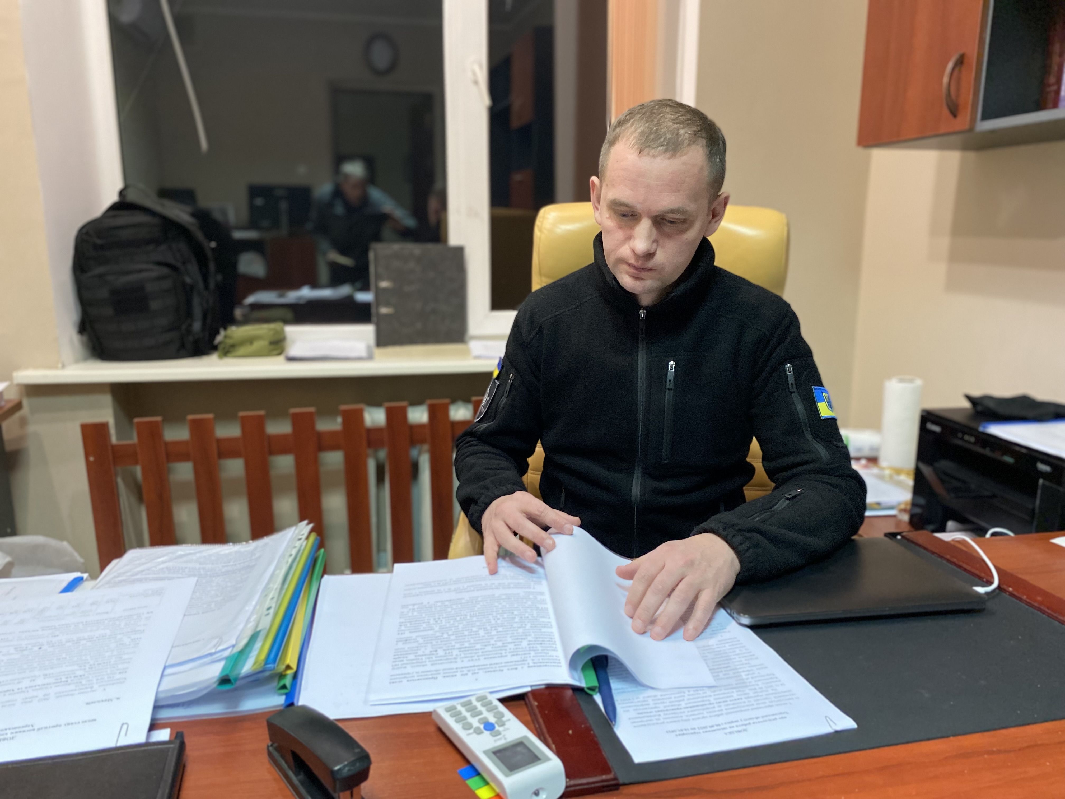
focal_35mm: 26
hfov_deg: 67.3
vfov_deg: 53.1
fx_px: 800
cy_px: 400
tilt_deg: -13.4
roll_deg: -0.4
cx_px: 532
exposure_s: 1/50
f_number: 1.8
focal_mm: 4.25
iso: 400
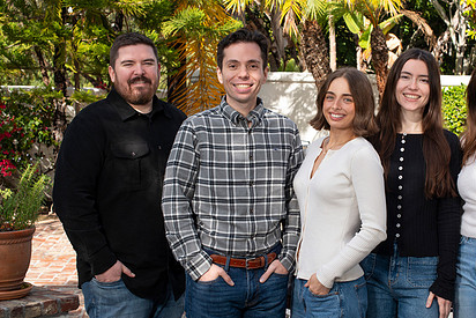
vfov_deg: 18.7
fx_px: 966
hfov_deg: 27.6
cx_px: 294
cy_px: 196
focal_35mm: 73
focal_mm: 50
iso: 200
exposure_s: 1/200
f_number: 7.1
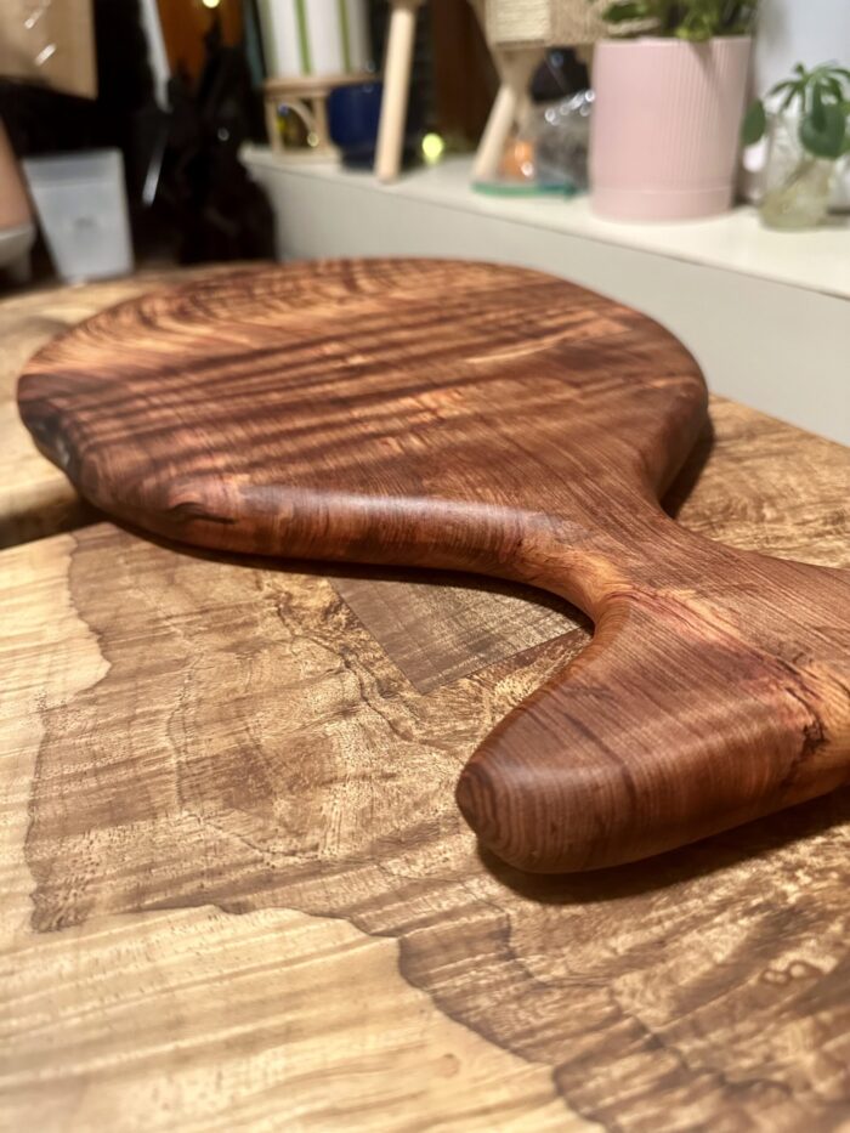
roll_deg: +2.8
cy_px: 566
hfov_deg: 56.8
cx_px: 425
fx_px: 786
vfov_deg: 71.6
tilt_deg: -31.8
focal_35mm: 24
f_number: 1.78
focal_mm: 6.86
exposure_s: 1/60
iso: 500
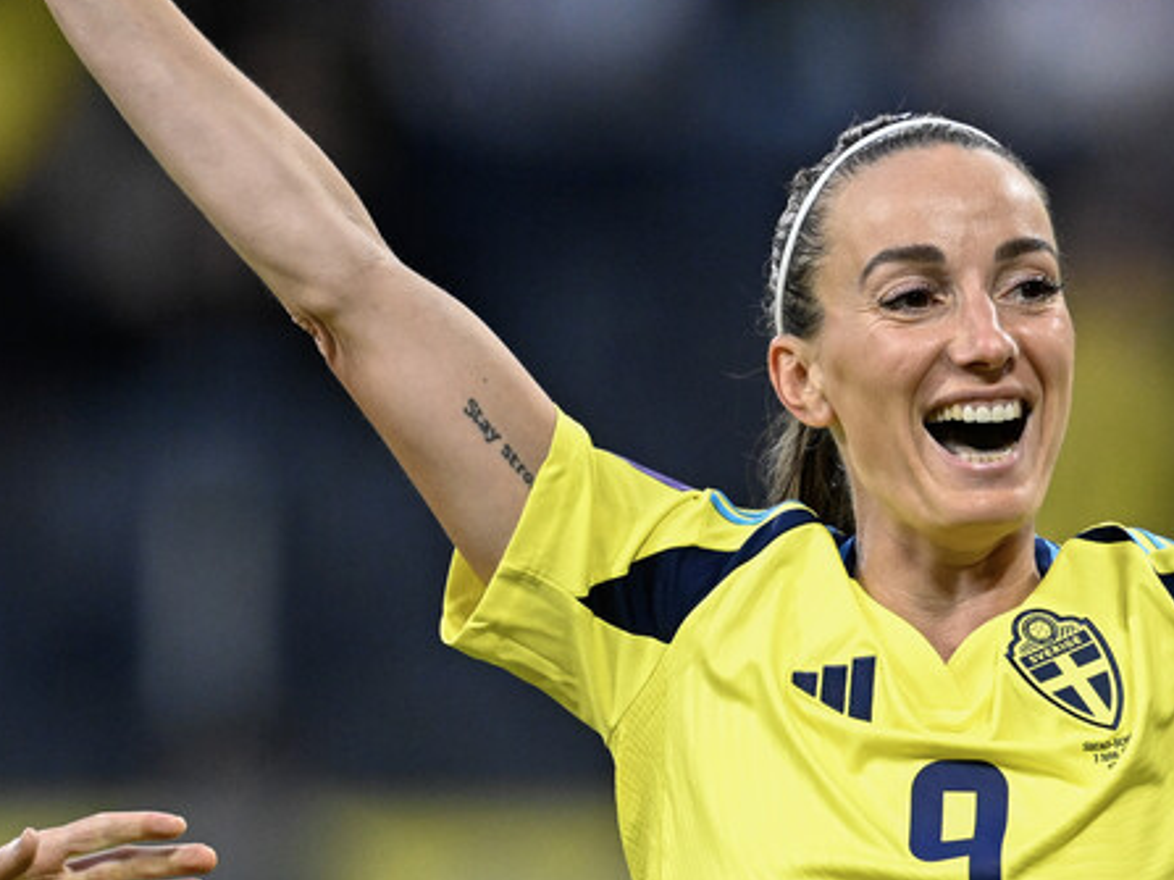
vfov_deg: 1.1
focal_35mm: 1377
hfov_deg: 1.4
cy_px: 627
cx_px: 1140
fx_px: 46688
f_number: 2.8
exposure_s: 1/2000
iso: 2000
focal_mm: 400
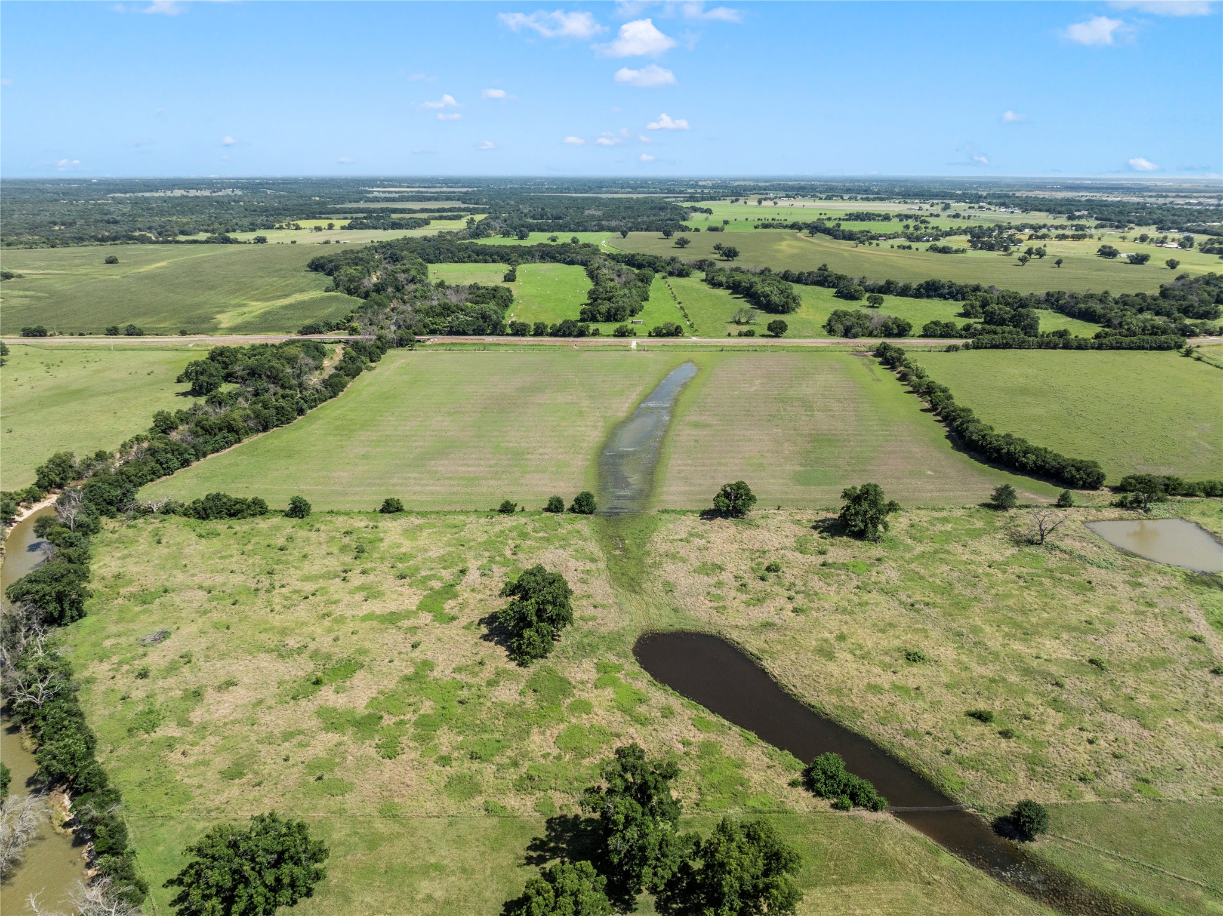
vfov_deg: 56.8
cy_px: 458
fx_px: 847
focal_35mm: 24
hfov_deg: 71.6
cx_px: 612
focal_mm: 12.29
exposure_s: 1/3200
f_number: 2.8
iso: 110
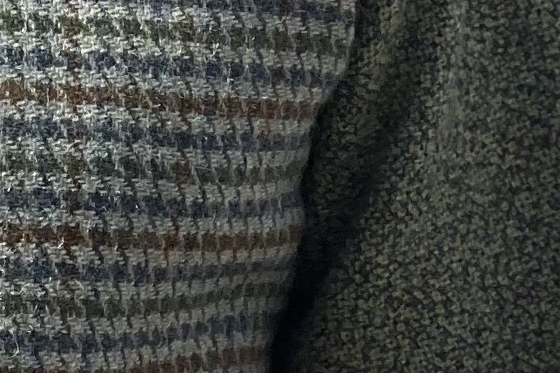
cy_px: -525
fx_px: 6393
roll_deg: -0.6
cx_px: -284
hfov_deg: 5.0
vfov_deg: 3.3
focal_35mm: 411
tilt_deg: -1.9
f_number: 2.8
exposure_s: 1/579
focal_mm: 9
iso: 32
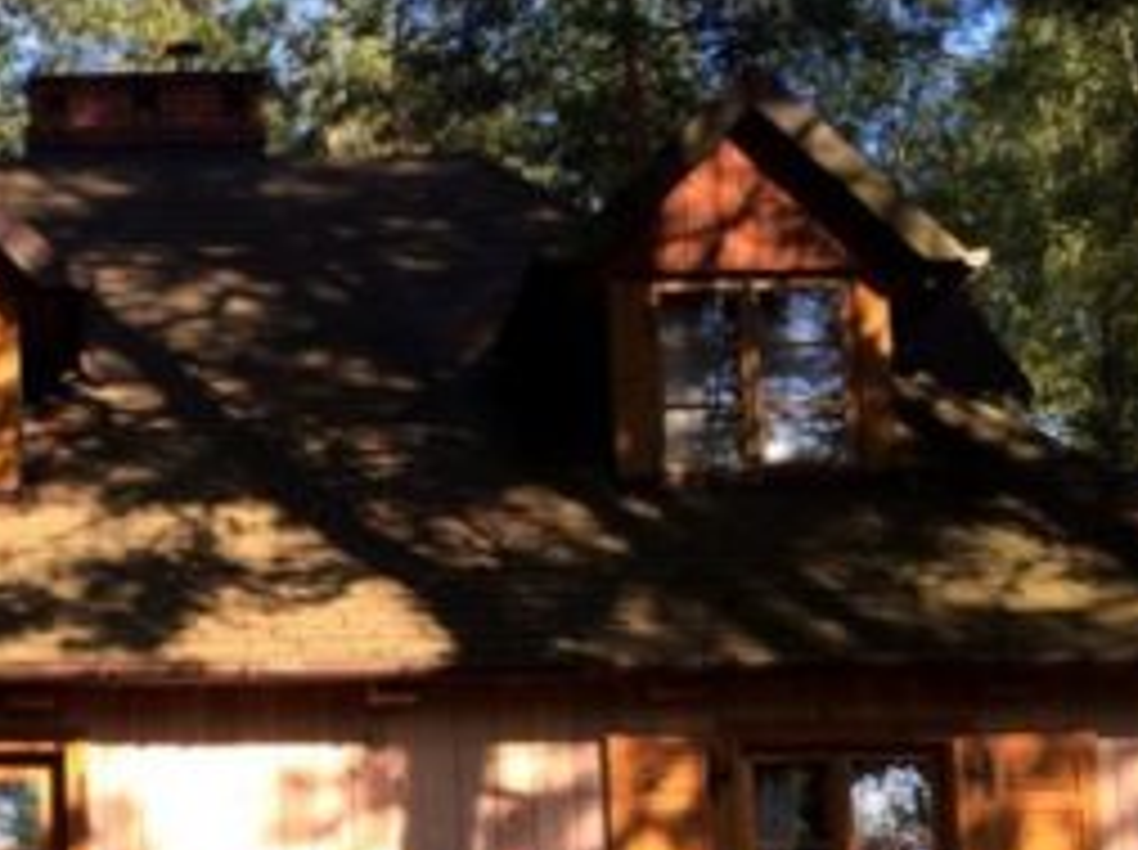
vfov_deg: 19.0
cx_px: -18
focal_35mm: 76
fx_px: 2495
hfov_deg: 24.4
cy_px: 774
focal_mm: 4.12
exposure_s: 1/419
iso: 32
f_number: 2.2
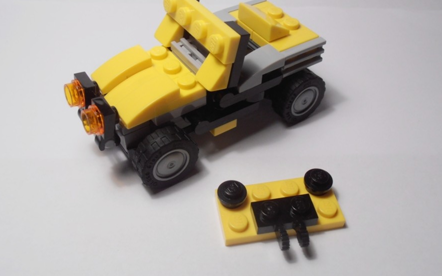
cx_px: 223
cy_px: 127
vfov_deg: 32.0
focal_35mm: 40
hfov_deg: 49.3
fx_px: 482
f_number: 3.9
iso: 80
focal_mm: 6.61
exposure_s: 1/60
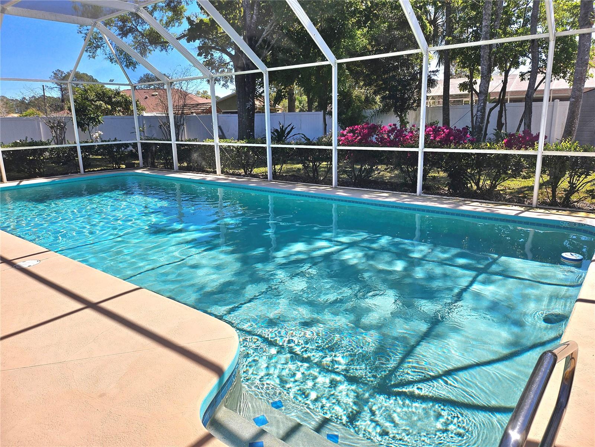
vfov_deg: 56.8
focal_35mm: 24
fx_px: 413
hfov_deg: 71.6
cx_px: 298
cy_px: 224
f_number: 1.8
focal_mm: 5
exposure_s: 1/3333
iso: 50
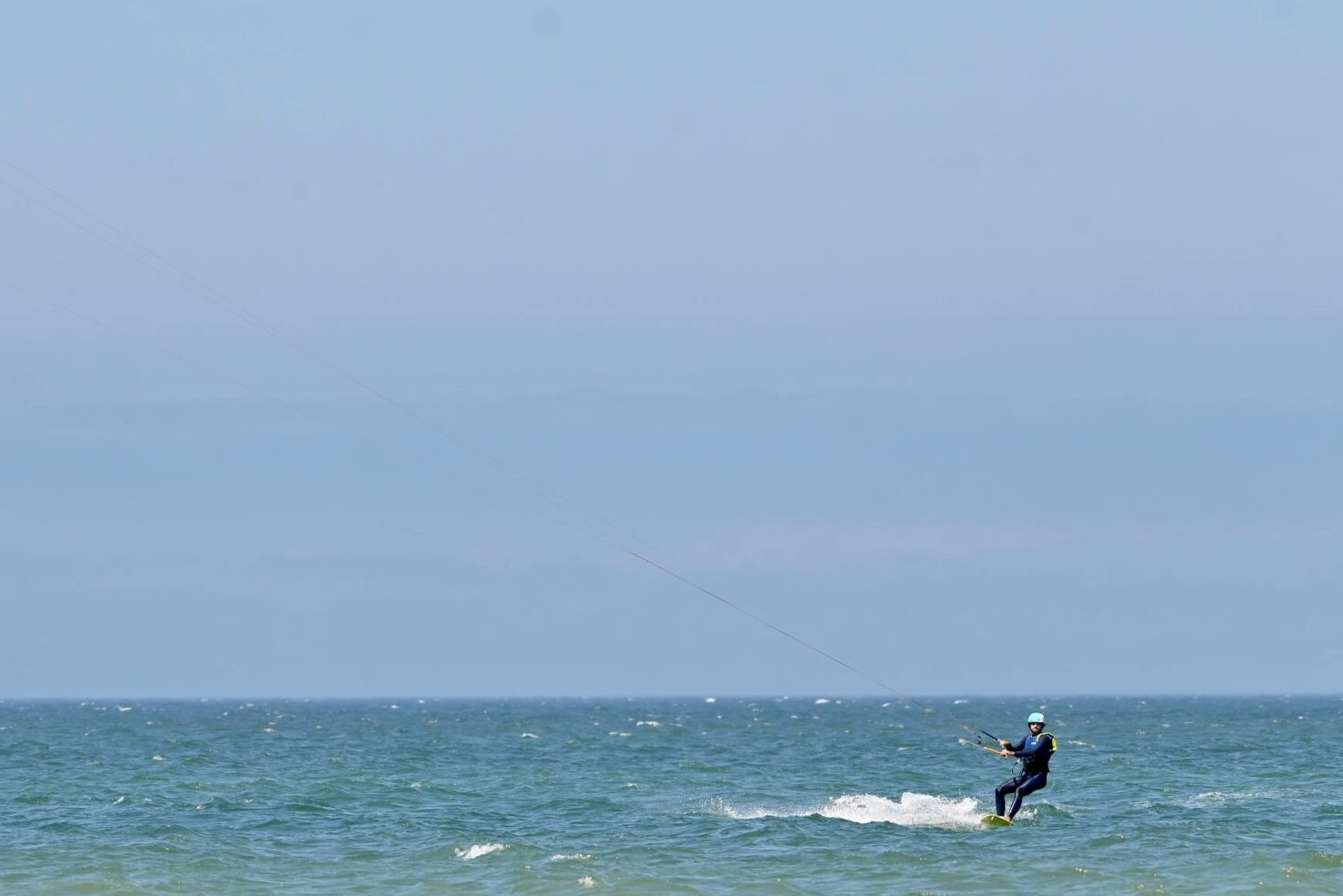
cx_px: 476
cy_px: 353
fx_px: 15520
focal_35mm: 416
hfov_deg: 5.0
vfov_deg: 3.3
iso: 100
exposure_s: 1/750
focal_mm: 240
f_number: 5.6
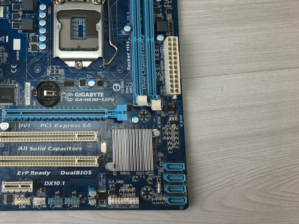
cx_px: 68
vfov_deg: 31.3
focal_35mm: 46
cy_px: 81
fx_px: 397
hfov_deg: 39.9
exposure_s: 1/100
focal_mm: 4.15
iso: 32
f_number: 2.2
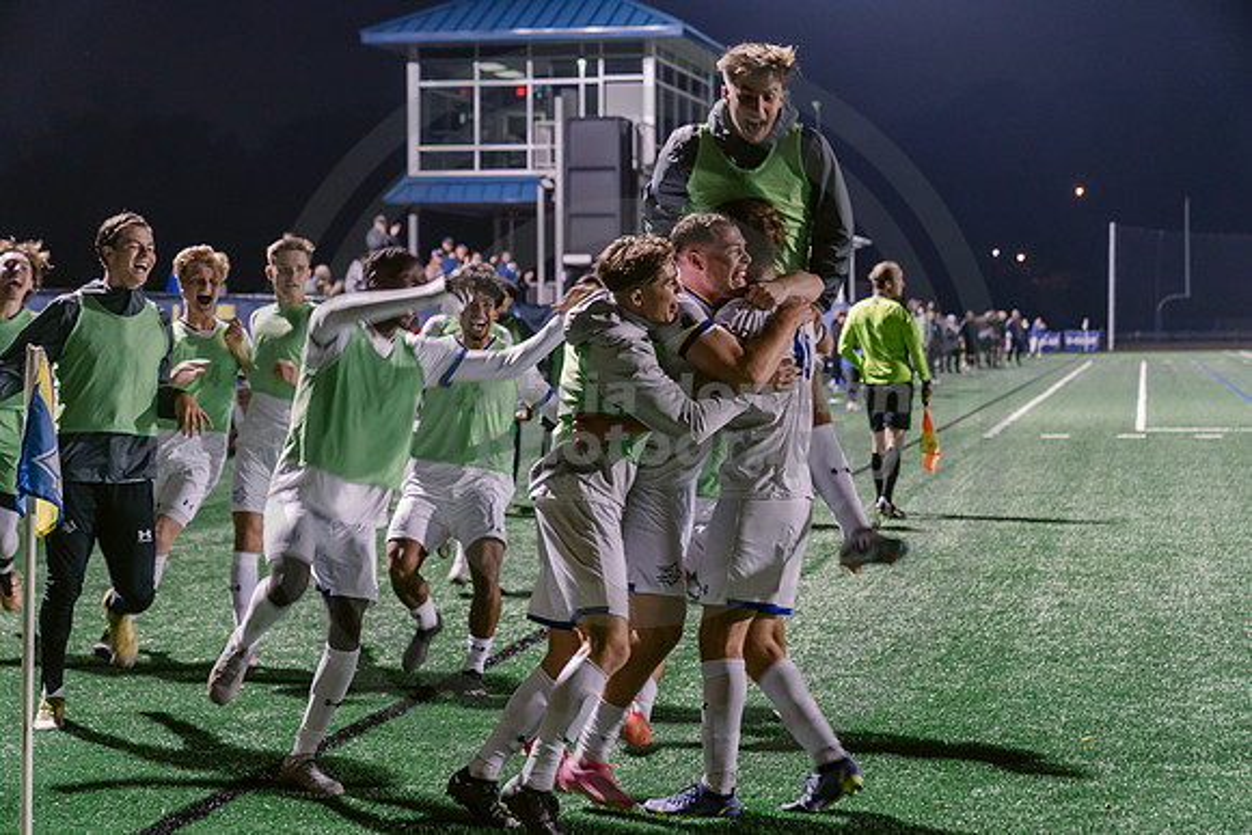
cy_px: 418
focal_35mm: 70
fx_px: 2435
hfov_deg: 28.8
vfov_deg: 19.5
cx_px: 626
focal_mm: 70
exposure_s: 1/125
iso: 2500
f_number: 3.5
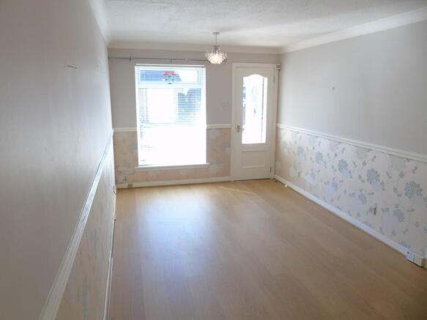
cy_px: 160
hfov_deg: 69.4
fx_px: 308
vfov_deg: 54.9
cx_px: 214
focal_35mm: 25
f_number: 3.4
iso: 80
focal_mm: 4.4
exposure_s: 1/40
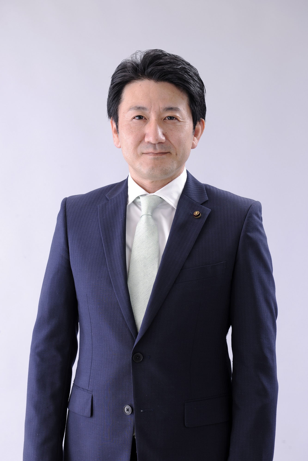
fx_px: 898
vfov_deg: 28.8
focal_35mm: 70
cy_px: 230
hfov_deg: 19.5
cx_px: 154
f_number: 9
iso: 100
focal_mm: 70
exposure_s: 1/125
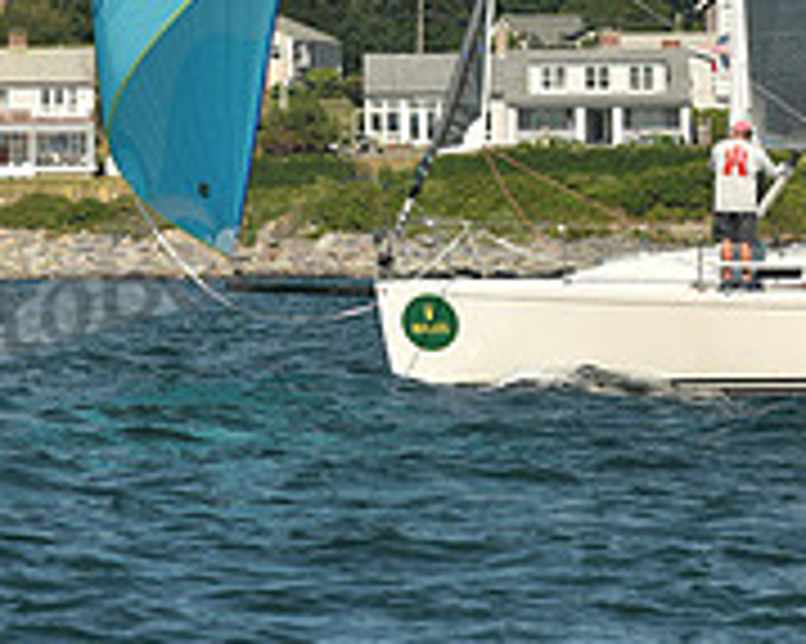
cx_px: 678
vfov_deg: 2.5
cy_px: -464
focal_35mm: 608
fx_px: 14496
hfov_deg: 3.2
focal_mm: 200
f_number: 8
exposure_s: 1/1000
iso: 250
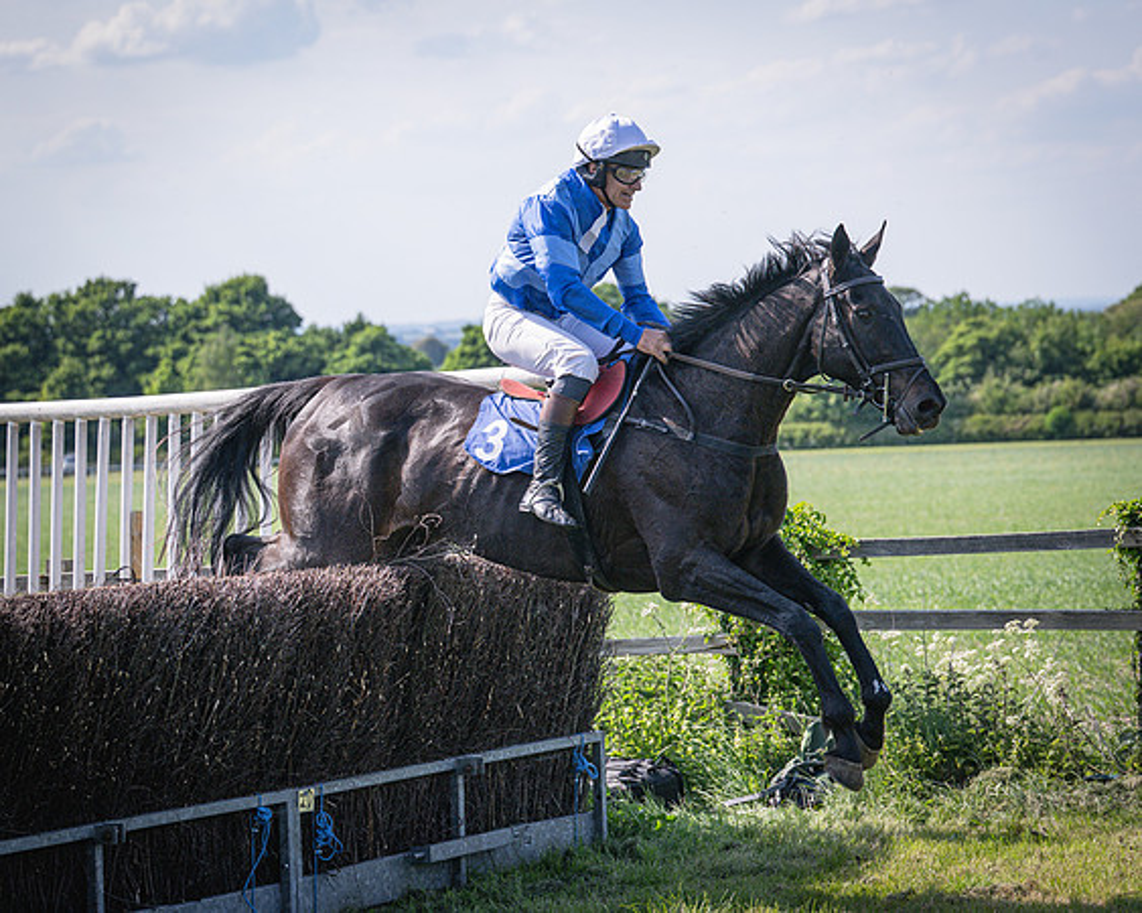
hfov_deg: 17.2
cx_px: 604
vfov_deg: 13.8
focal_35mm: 112
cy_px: 470
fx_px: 3770
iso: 400
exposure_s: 1/3200
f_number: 4
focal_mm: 87
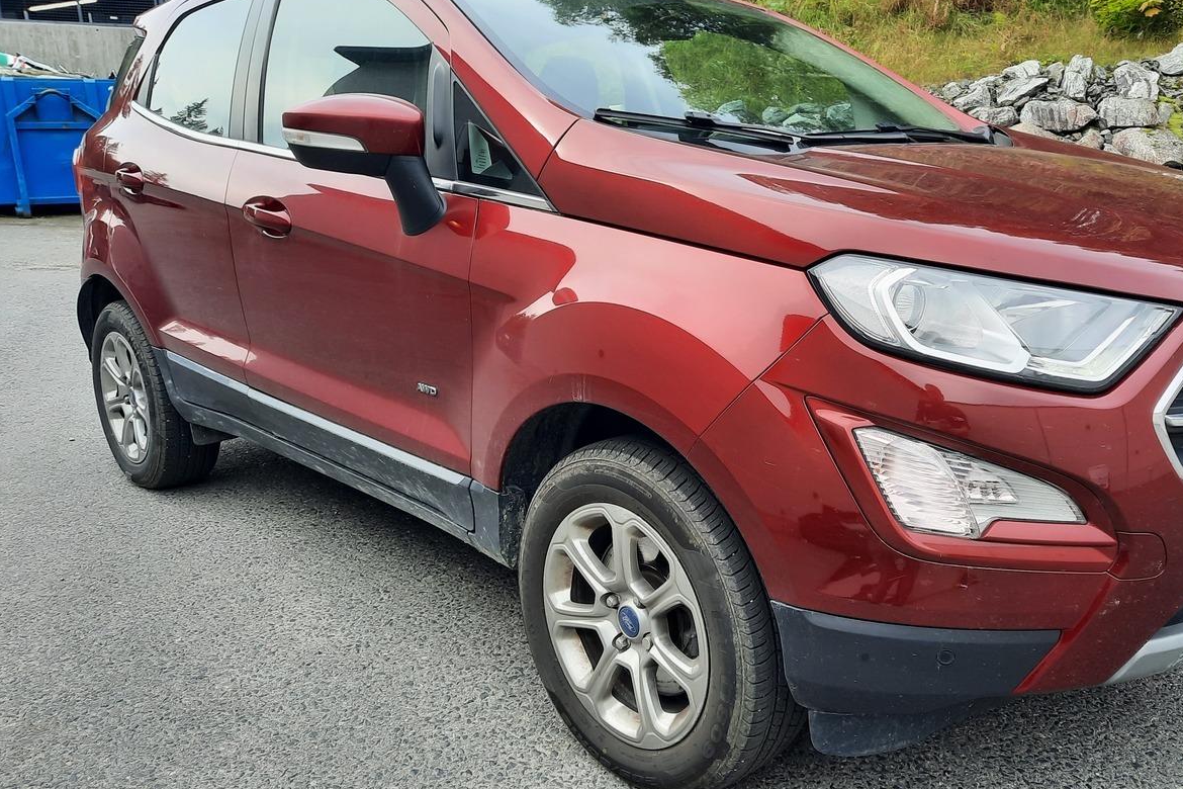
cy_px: 436
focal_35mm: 32
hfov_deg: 58.3
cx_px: 709
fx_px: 1051
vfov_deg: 41.1
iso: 32
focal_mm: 4.6
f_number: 2
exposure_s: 1/148
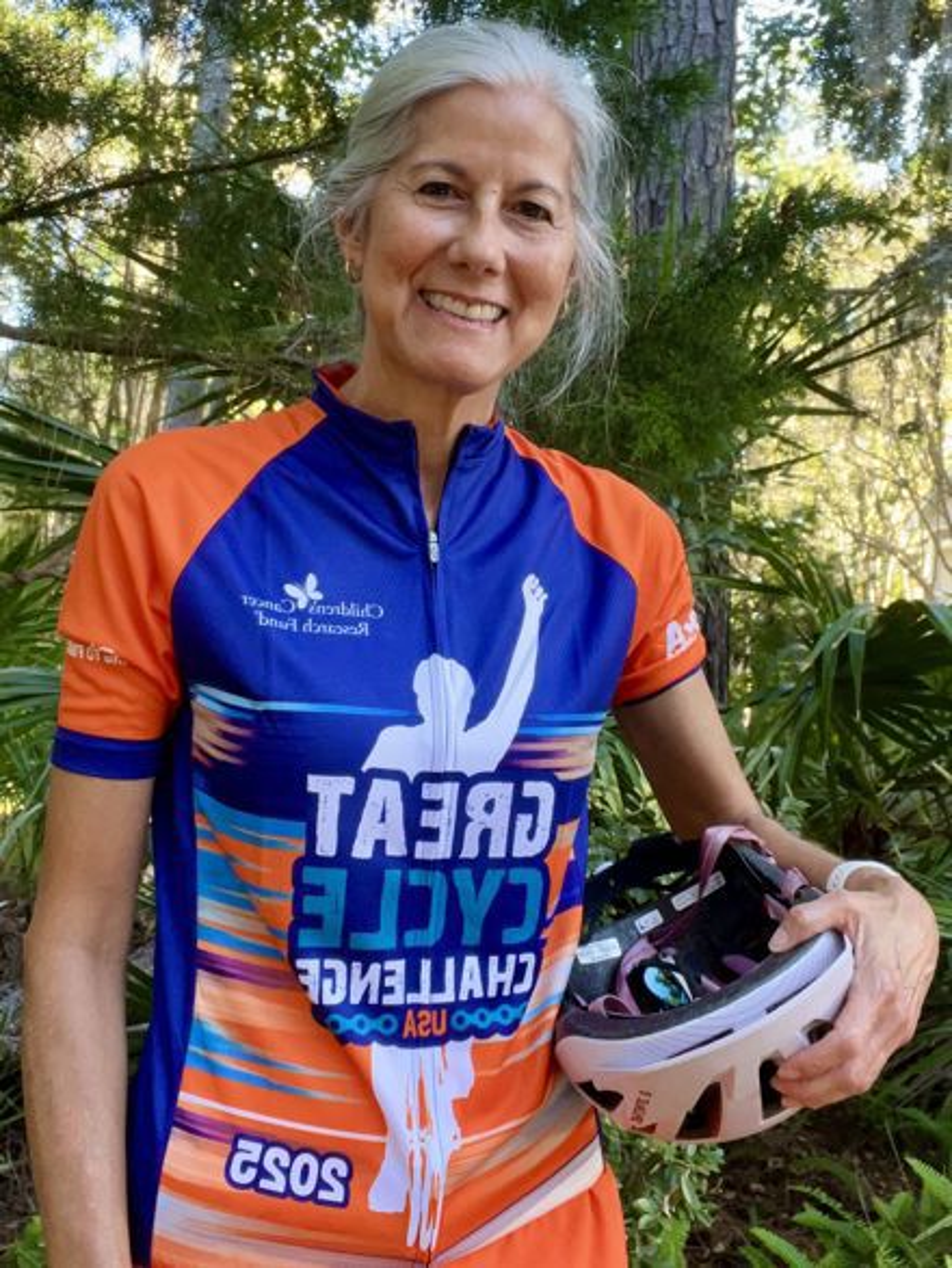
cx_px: 476
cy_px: 634
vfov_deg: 59.9
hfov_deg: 46.8
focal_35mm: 30
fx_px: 1099
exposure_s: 1/63
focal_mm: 2.71
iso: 100
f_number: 2.2
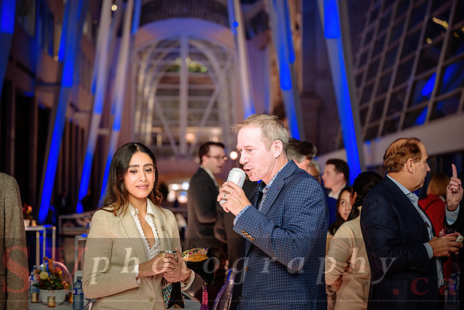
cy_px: 155
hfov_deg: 28.8
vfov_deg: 19.5
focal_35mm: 70
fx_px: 902
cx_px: 232
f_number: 2.8
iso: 1000
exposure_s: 1/80
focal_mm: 70
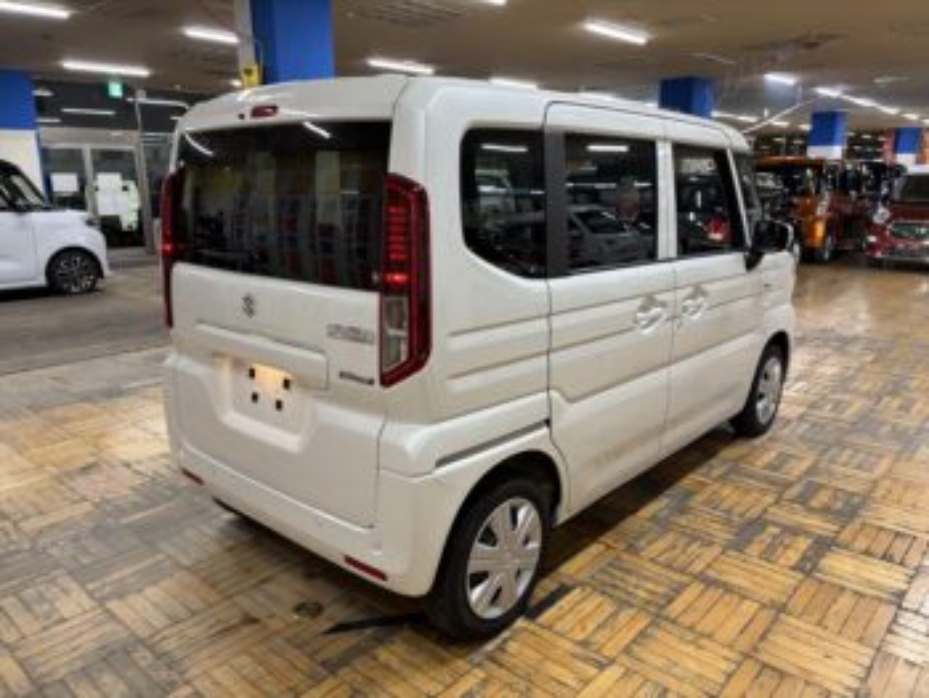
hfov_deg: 67.3
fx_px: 698
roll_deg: +2.1
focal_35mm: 26
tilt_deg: -13.7
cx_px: 464
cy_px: 349
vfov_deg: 53.1
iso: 100
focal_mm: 5.96
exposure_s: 1/50
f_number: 1.6
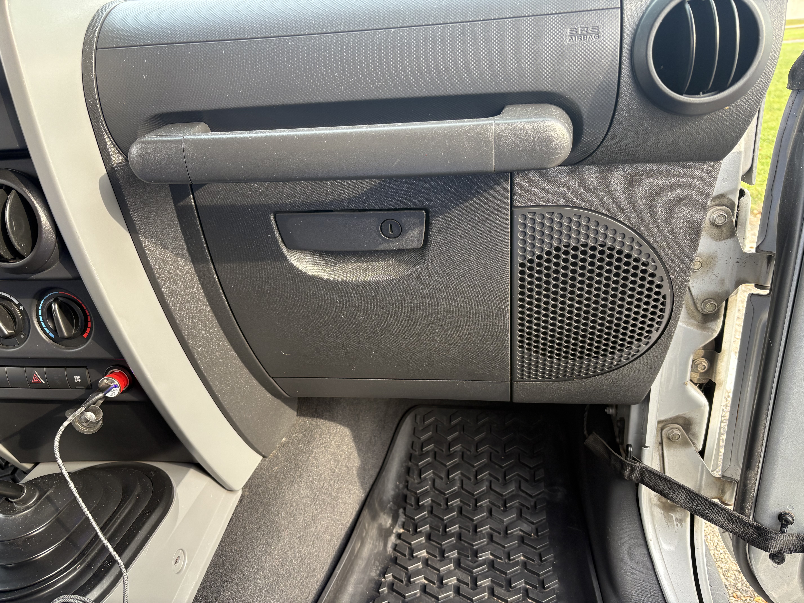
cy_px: 302
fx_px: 604
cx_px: 402
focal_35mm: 26
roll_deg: +4.9
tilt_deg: -21.4
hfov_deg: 67.3
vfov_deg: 53.1
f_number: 1.6
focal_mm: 5.96
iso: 100
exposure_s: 1/122
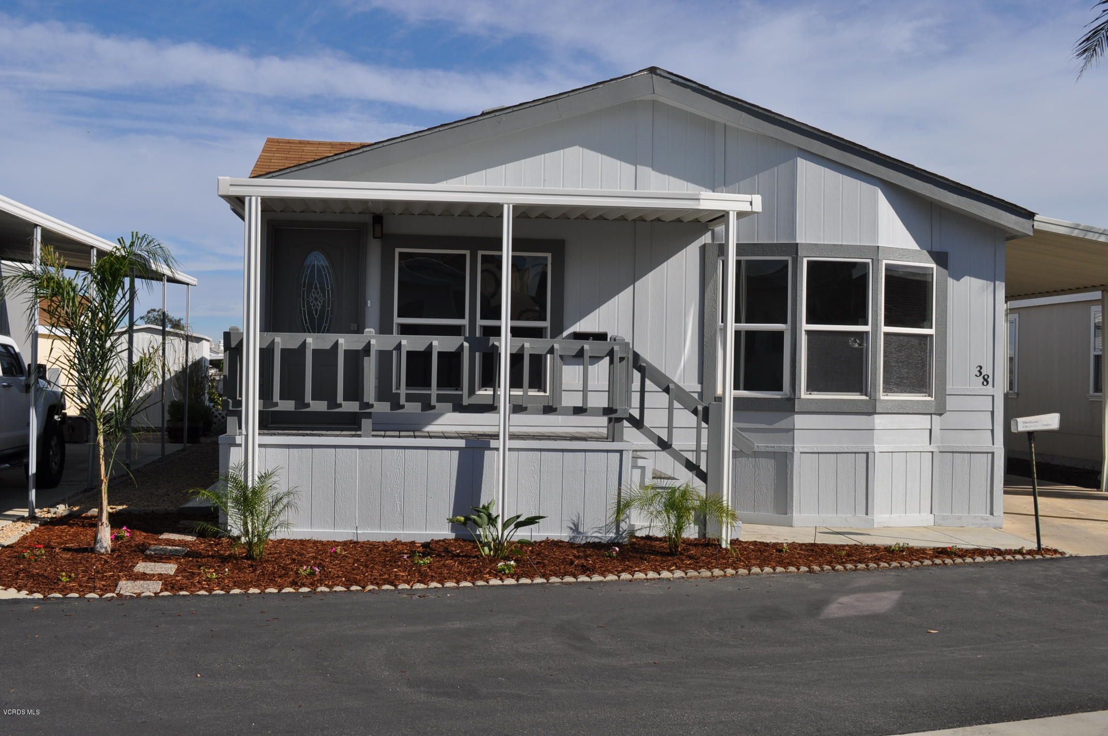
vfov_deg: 36.8
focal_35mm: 36
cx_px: 554
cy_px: 368
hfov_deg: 53.2
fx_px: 1107
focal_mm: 24
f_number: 11
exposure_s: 1/500
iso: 200
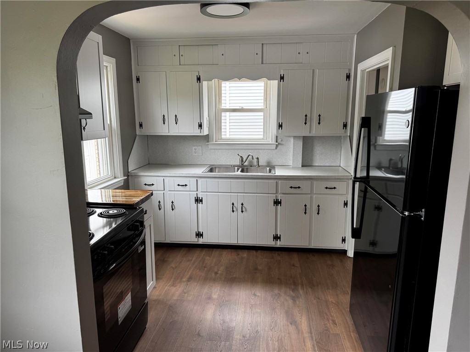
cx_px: 235
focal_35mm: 24
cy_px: 176
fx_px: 326
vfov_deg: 56.8
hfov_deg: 71.6
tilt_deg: -11.3
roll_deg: +0.4
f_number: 1.78
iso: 100
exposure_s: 1/121
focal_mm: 6.76
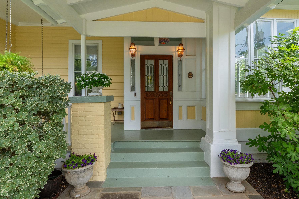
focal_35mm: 21
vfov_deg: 59.5
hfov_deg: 81.1
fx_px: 174
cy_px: 98
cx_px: 160
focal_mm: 10
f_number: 8
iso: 250
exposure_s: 1/60
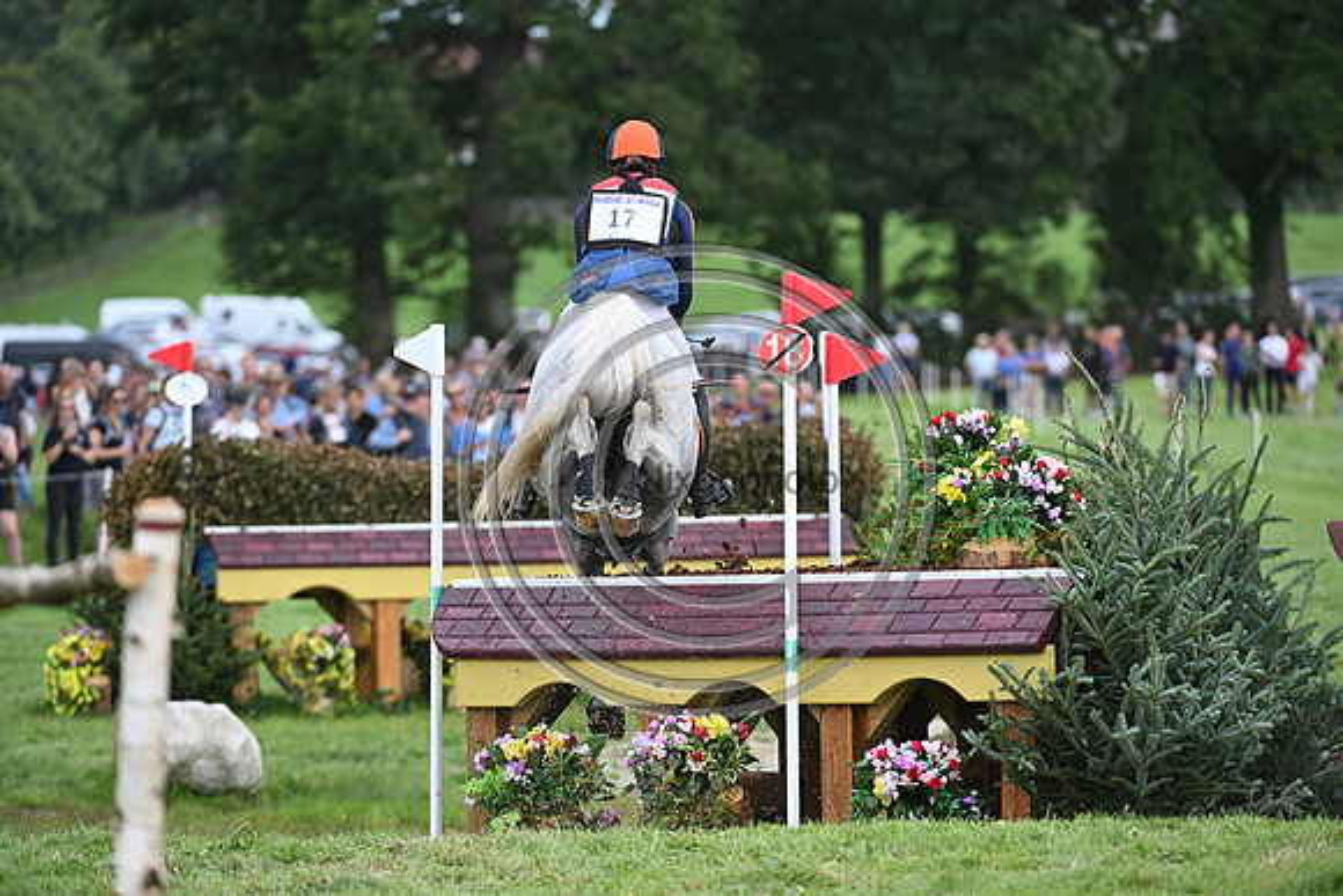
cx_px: 672
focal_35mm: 270
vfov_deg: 5.1
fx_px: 10074
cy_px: 448
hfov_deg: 7.6
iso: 720
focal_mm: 270
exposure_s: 1/1600
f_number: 5
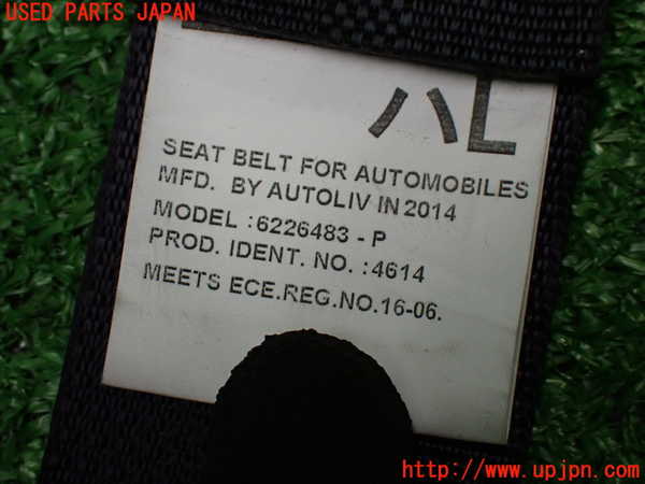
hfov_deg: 33.2
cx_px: 322
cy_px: 242
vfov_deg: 25.2
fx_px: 1081
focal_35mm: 58
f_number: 3.5
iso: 640
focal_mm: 10.35
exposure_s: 1/250
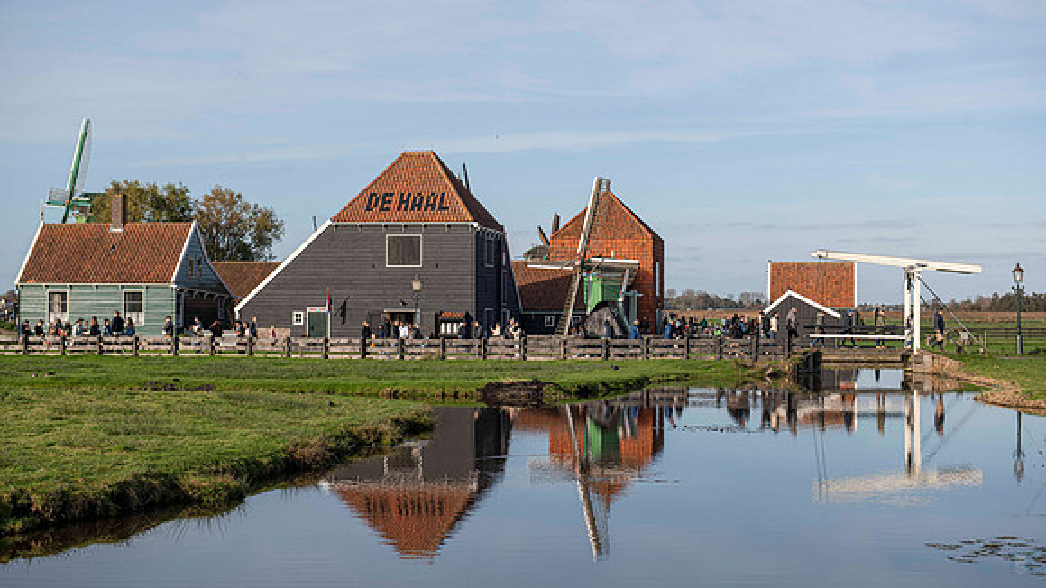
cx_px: 523
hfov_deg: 36.3
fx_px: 1598
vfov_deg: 20.9
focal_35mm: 58
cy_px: 295
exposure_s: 1/400
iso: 64
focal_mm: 55
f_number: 5.6
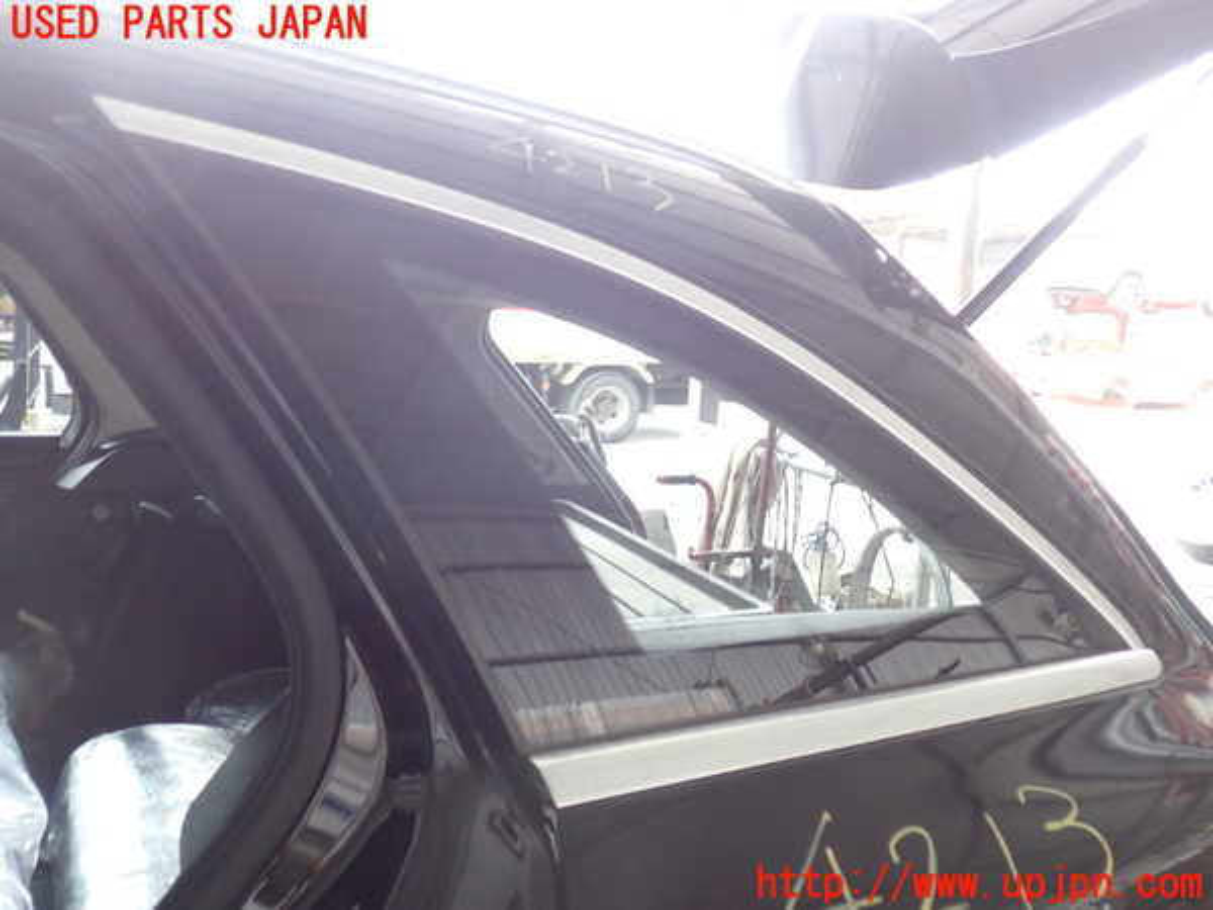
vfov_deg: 46.8
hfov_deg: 60.0
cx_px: 606
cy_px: 455
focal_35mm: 30
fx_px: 1051
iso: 200
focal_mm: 5.4
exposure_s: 1/60
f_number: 2.3
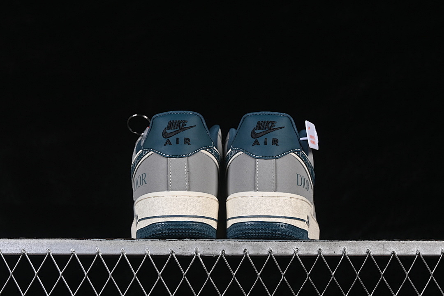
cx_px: 222
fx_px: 925
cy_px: 148
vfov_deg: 18.2
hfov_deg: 27.0
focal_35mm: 75
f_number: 8
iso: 160
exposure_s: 1/80
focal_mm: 50
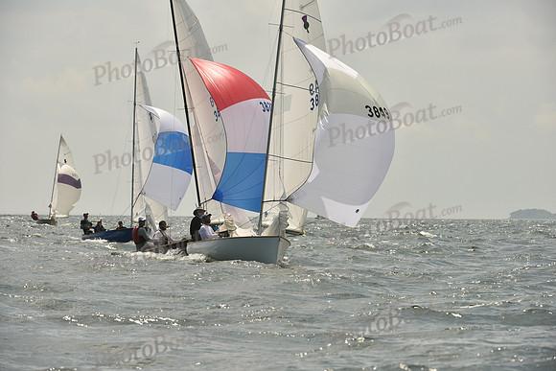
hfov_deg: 10.3
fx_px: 3089
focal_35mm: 200
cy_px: 186
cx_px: 278
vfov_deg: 6.9
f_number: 8
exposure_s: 1/1600
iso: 250
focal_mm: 200
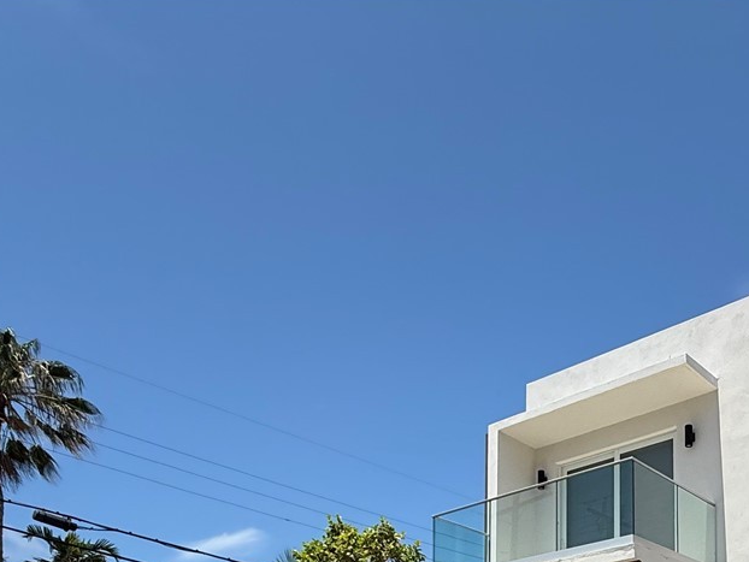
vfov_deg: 31.5
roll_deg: -0.3
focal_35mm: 36
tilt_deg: +5.7
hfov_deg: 47.9
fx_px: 779
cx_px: 619
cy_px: 714
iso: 50
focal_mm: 2.22
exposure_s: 1/2410
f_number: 2.2
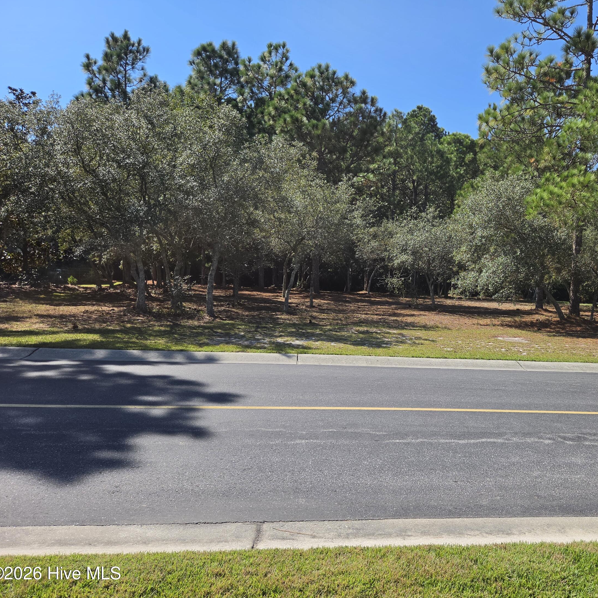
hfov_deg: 56.0
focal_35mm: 28
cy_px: 293
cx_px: 401
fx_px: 547
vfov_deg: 57.3
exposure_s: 1/3819
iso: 80
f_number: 1.8
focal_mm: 5.4
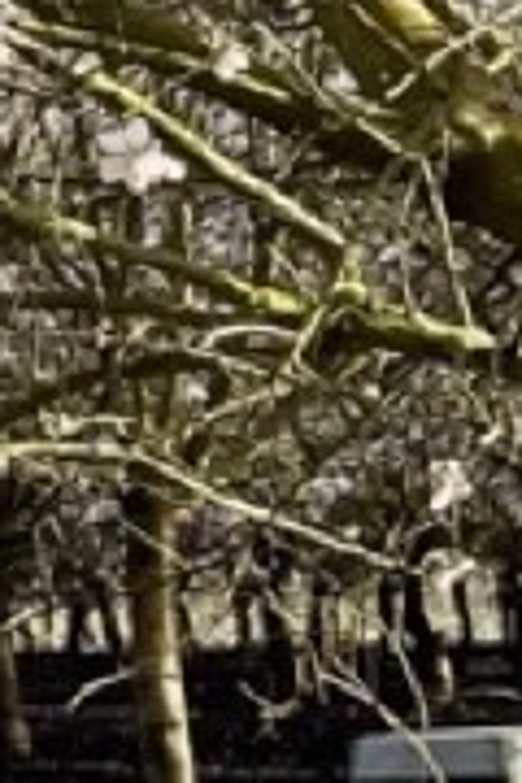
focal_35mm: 240
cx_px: -2075
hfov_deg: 4.8
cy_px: -17
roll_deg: +3.0
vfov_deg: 8.5
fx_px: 5220
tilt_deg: +6.3
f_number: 1.6
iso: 32
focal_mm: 4.2
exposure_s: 1/895
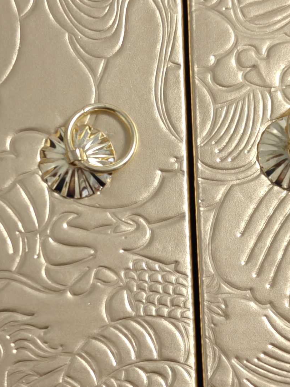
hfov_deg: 17.0
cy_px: 208
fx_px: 972
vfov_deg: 22.5
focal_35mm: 87
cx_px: 130
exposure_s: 1/100
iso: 500
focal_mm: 6.06
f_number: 1.6
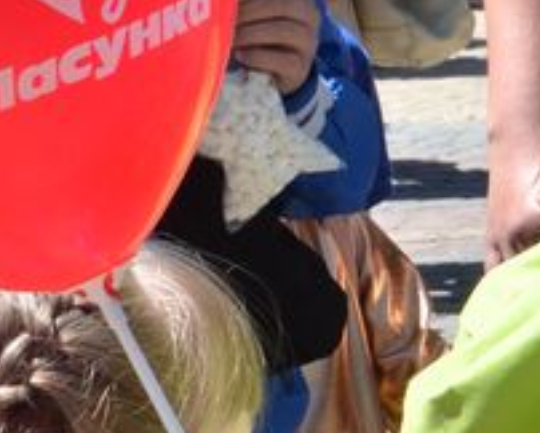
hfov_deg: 6.3
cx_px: 1395
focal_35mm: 292
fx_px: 4671
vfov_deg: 5.3
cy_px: 122
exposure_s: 1/500
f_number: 11
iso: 400
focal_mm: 30
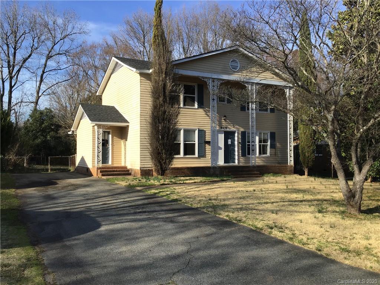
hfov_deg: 58.4
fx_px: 340
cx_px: 190
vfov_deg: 45.4
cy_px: 142
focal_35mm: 31
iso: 25
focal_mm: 3.3
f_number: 2.4
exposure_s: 1/727
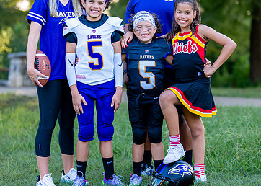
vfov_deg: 14.0
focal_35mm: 102
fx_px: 756
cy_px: 56
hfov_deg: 19.6
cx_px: 147
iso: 100
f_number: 1.2
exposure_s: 1/500
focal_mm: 50
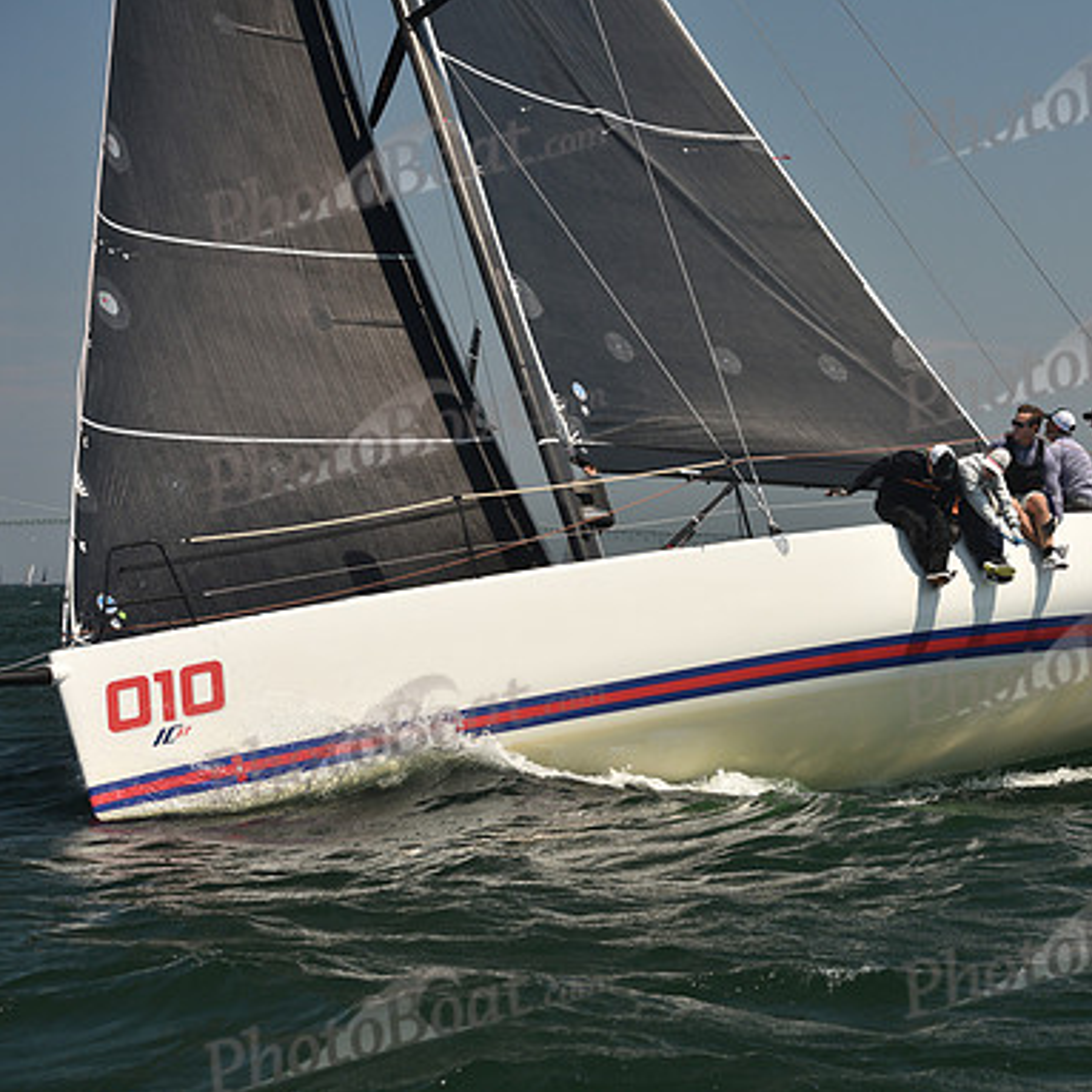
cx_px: 756
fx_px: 3212
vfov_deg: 19.3
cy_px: 546
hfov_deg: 19.2
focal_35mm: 90
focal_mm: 70
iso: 250
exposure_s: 1/640
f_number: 6.3
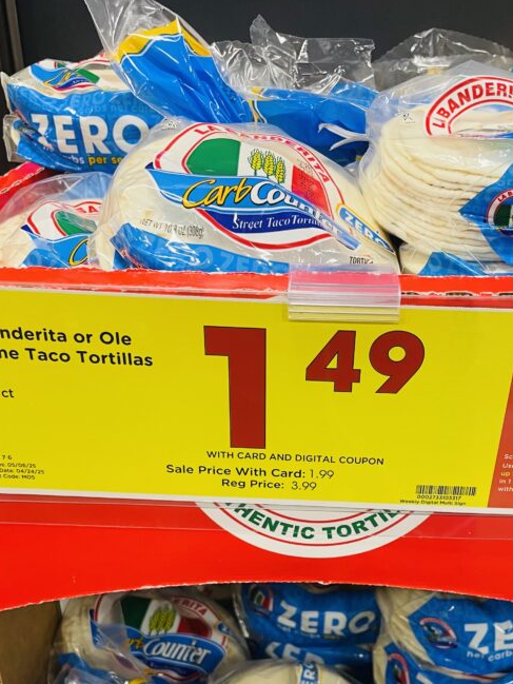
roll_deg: -0.2
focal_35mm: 41
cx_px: 322
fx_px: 810
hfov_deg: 35.0
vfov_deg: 45.1
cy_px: 458
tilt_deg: -29.4
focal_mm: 4.2
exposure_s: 1/60
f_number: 1.6
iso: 125
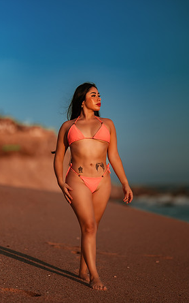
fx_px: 1146
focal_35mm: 139
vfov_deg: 15.0
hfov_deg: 9.4
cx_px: 88
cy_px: 153
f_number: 1.8
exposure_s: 1/6400
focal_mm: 135
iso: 100
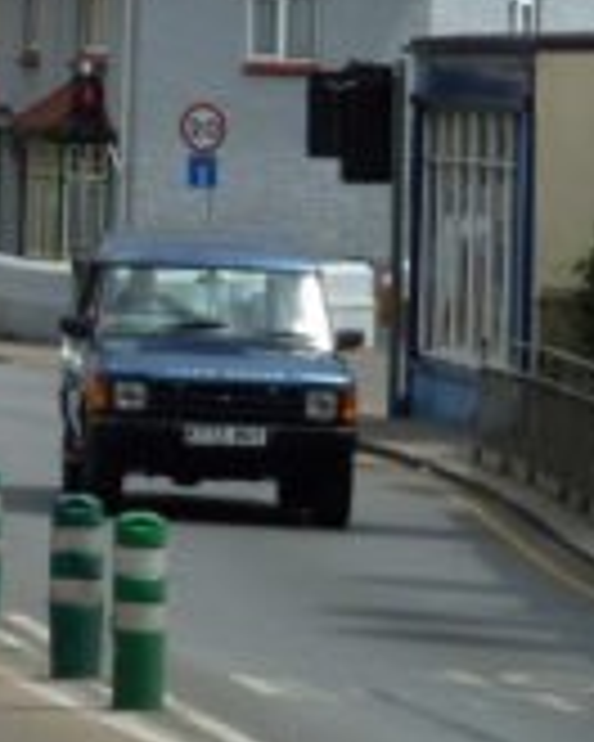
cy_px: -108
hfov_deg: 4.9
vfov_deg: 6.1
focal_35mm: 313
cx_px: -531
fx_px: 6878
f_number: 4.3
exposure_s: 1/500
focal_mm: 17
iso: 80
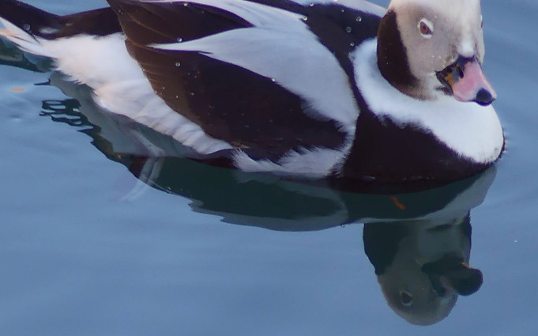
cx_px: 193
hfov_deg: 1.1
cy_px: 160
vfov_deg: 0.7
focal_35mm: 1994
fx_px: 29224
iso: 100
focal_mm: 108
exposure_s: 1/200
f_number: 2.8
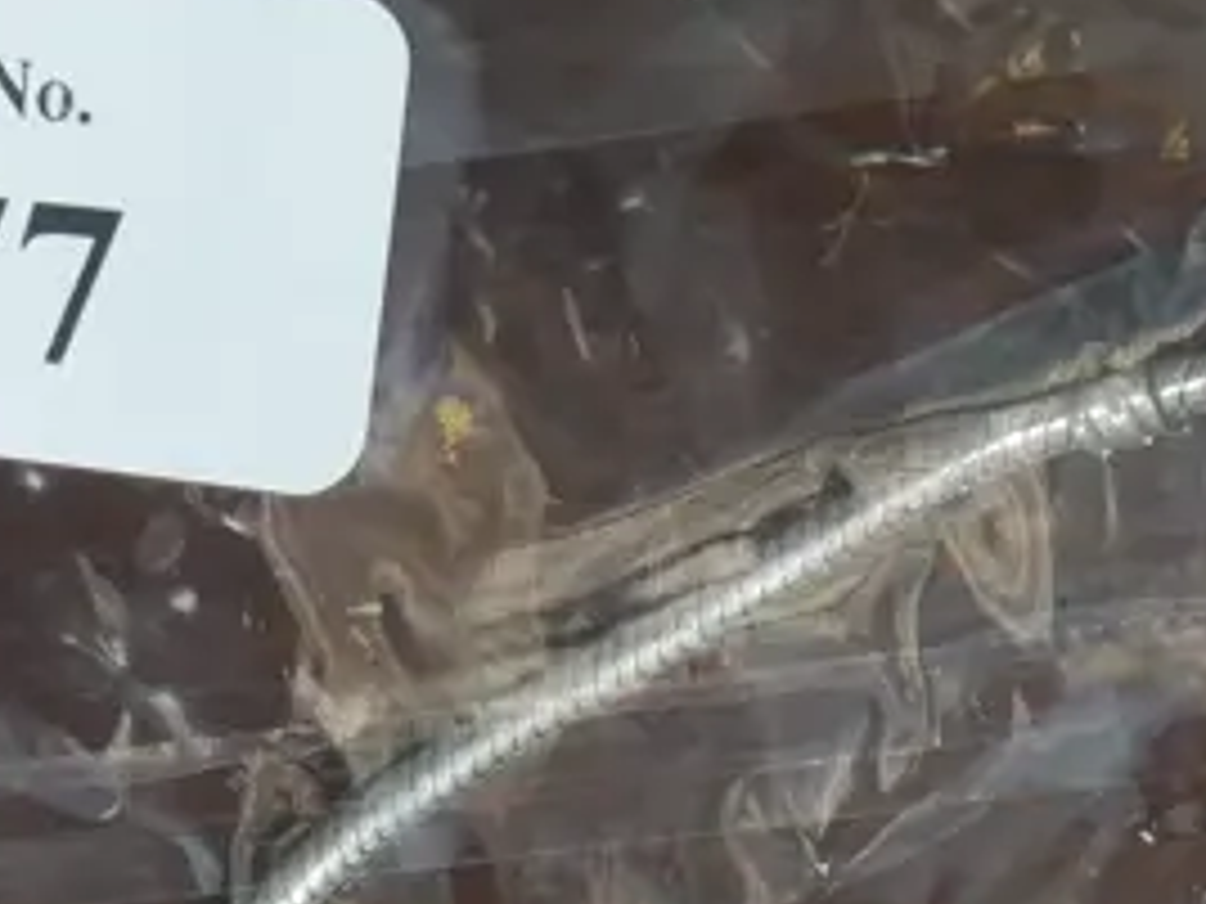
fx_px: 5330
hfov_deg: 12.9
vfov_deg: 9.6
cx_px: 868
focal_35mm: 153
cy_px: 846
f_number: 4.5
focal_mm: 20
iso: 640
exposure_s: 1/60
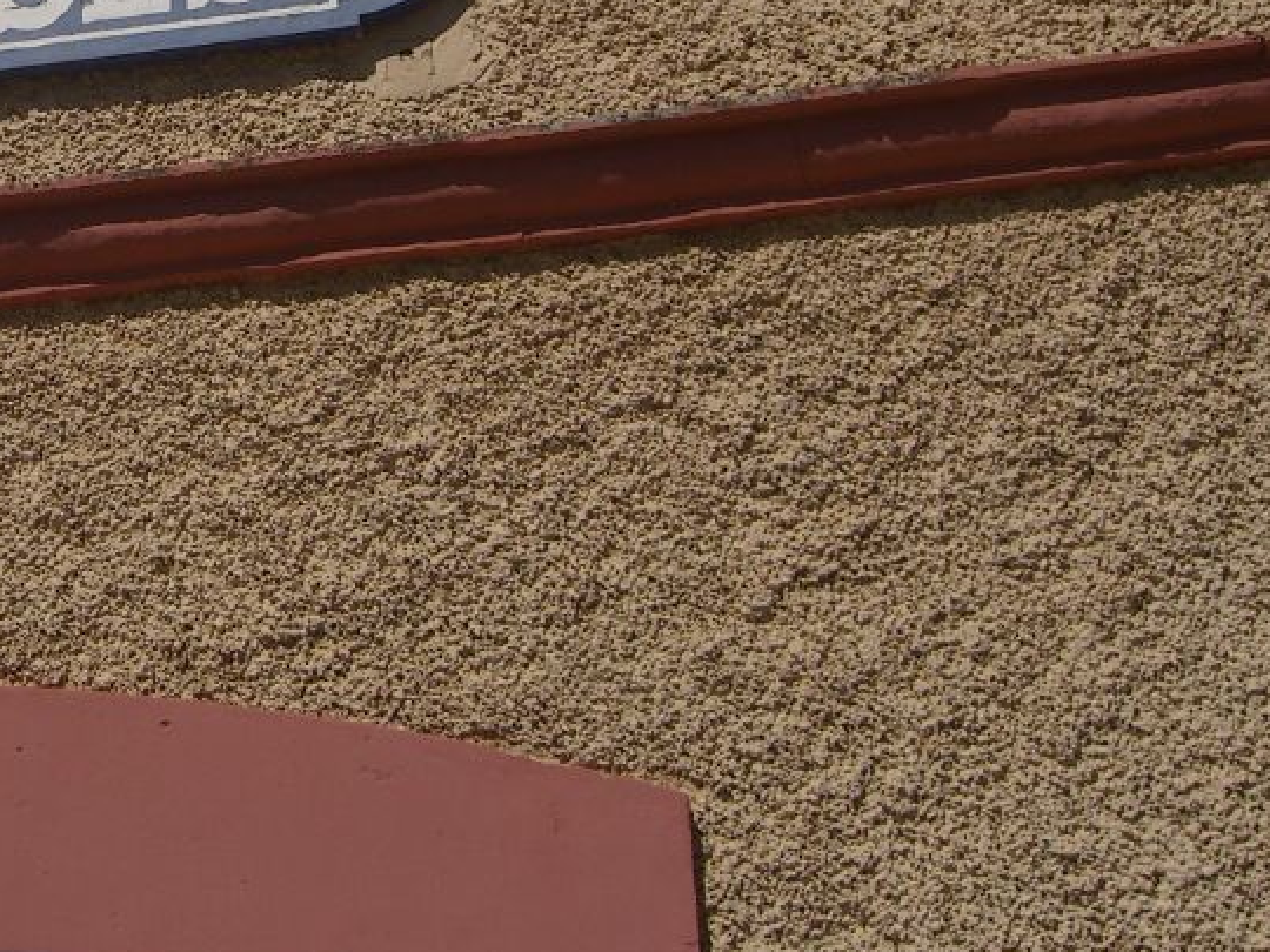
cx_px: -99
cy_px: 9
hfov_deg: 20.8
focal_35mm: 90
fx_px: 3302
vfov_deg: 16.1
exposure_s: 1/500
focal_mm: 7.9
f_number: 8
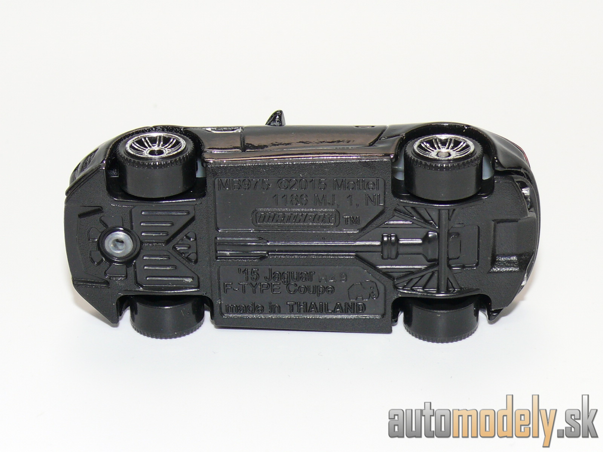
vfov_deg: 14.4
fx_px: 1794
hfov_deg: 19.1
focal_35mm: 103
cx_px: 302
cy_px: 226
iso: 100
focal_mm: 13.4
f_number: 4
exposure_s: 1/30
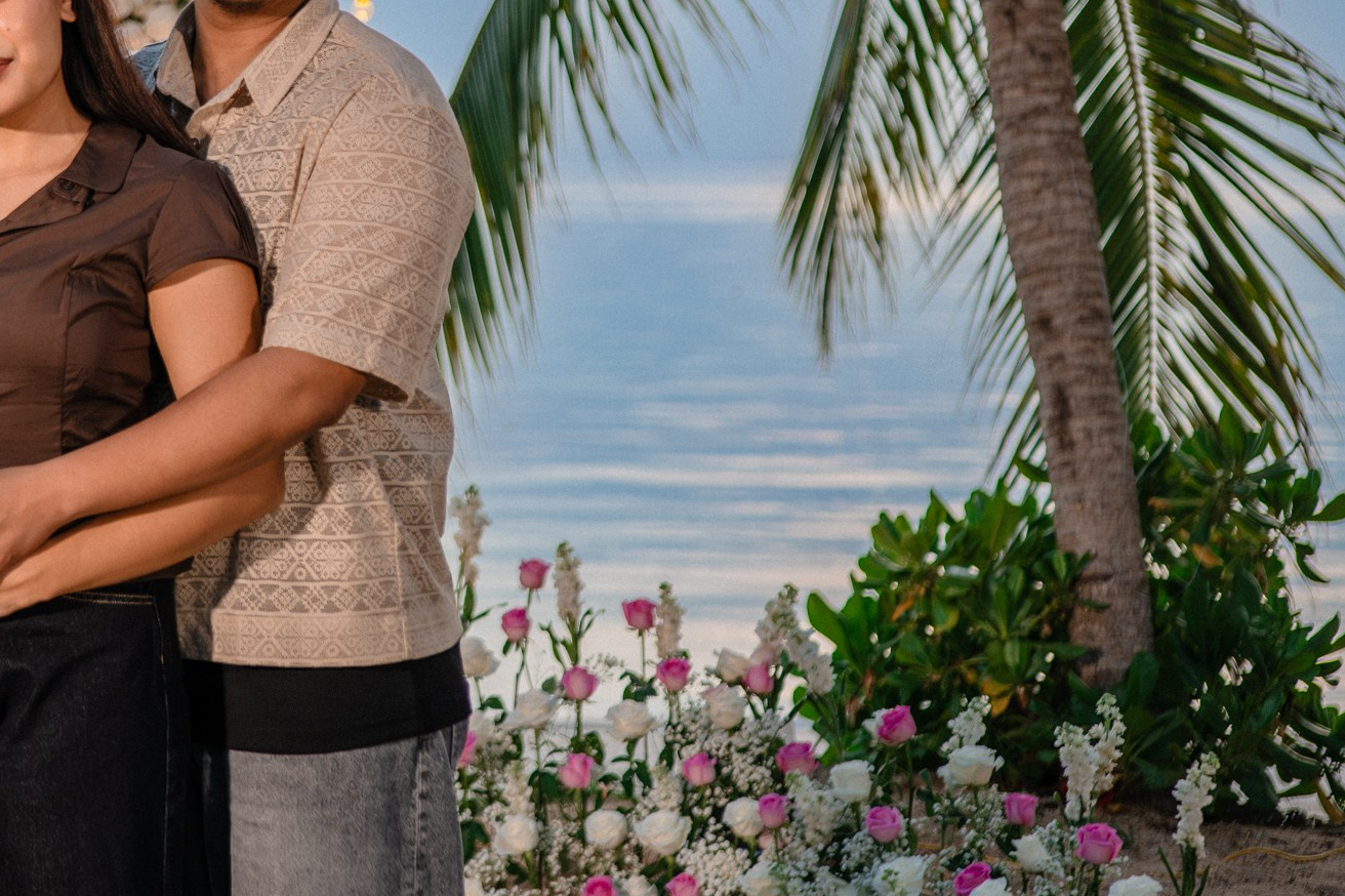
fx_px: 3361
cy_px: 129
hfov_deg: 22.2
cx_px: 188
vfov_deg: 15.1
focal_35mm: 90
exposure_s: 1/200
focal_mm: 50
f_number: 2.5
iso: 500
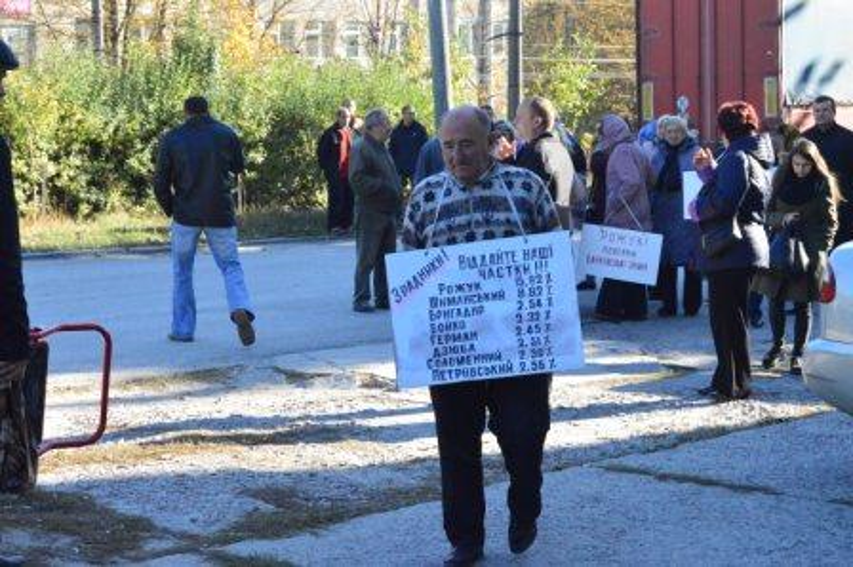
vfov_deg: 16.5
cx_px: 426
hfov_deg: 24.6
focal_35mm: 82
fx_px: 1953
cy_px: 284
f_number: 13
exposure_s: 1/640
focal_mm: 55
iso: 3200
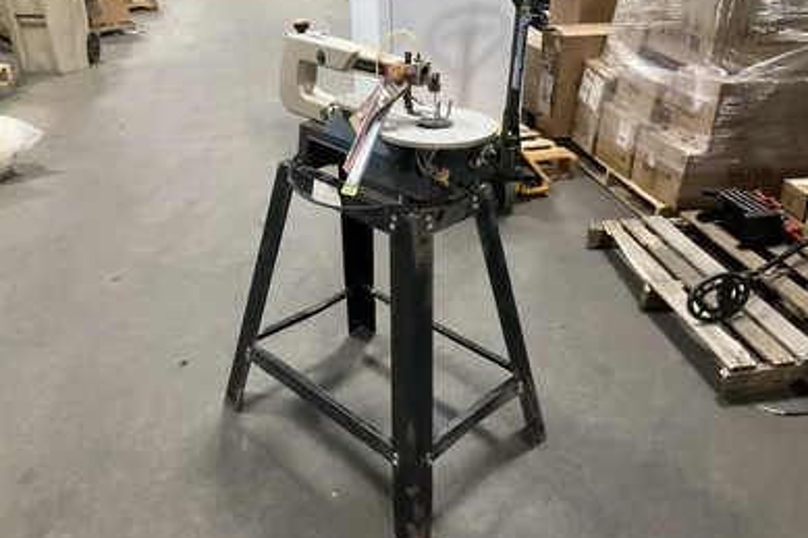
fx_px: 695
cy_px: 280
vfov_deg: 42.3
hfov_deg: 60.3
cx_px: 399
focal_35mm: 31
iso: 250
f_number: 1.8
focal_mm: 3
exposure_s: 1/30
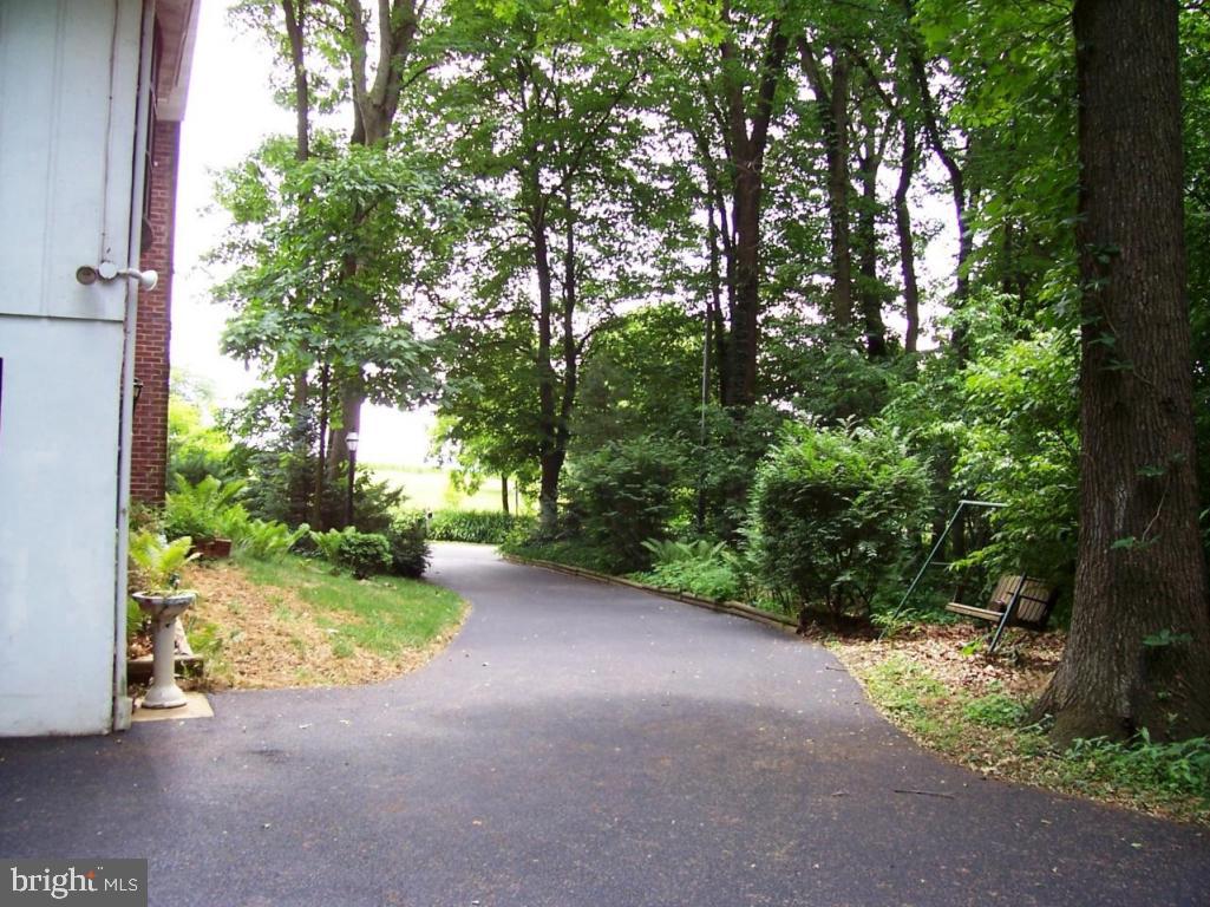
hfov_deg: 54.0
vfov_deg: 41.8
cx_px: 605
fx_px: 1188
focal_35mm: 34
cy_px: 454
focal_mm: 5.6
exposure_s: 1/90
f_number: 2.7
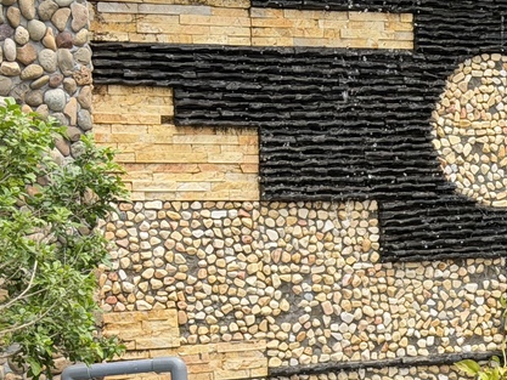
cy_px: 381
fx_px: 2022
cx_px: 633
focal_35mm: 138
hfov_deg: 13.8
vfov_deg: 10.7
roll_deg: +2.8
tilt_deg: -2.7
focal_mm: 6.76
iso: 64
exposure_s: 1/1041
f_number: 1.78
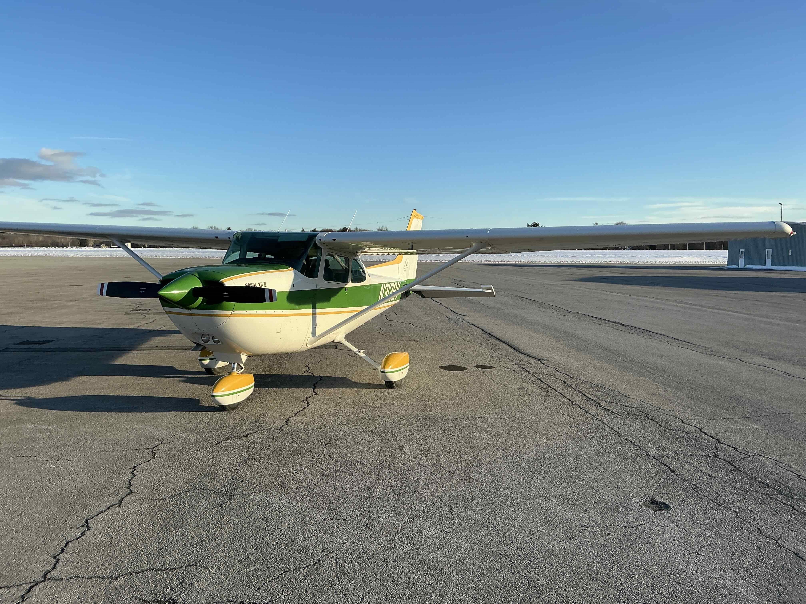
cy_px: 302
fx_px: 652
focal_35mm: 28
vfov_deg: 49.7
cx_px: 403
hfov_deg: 63.4
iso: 25
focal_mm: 3
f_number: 1.8
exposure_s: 1/1121
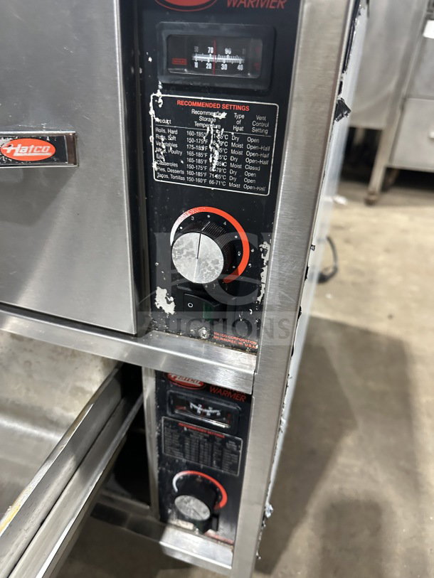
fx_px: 401
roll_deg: -4.2
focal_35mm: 24
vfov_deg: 71.6
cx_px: 217
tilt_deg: -28.6
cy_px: 289
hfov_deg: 56.8
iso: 640
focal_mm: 6.86
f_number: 1.78
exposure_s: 1/60
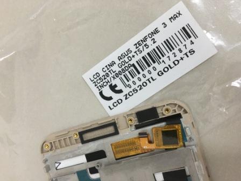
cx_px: 120
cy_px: 90
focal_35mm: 29
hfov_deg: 61.7
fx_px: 202
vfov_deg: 48.2
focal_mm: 4.15
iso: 200
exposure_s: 1/25
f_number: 2.2
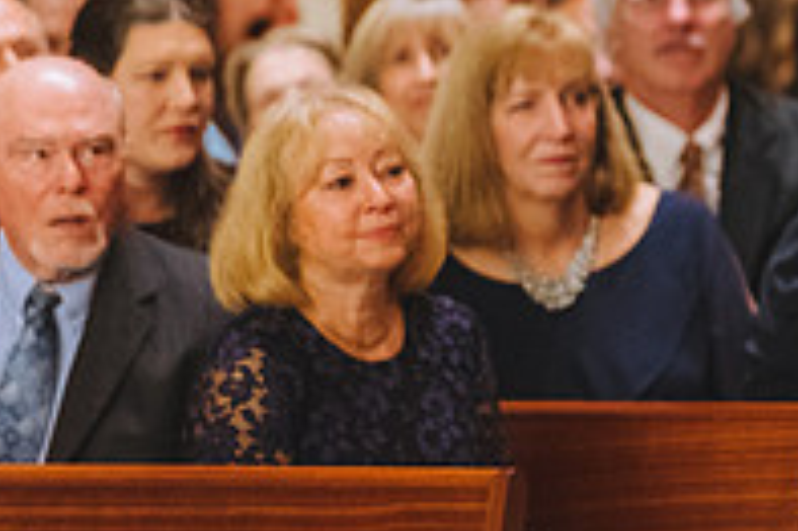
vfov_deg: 2.3
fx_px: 13045
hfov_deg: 3.5
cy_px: 229
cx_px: 1110
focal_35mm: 589
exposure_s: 1/100
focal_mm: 200
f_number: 2.8
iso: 6400
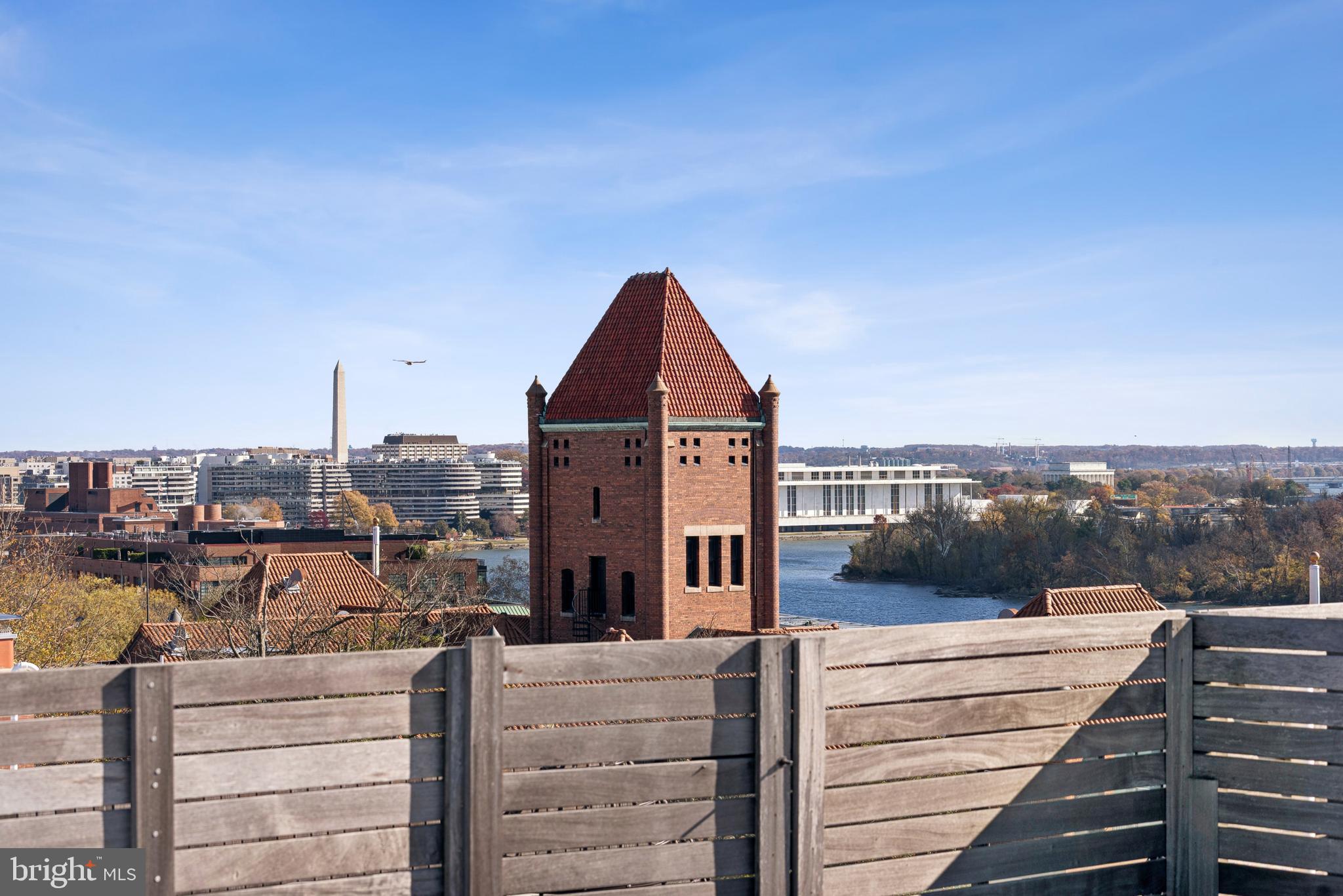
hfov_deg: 28.8
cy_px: 448
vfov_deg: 19.5
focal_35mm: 70
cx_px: 672
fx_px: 2612
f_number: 9
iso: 80
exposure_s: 1/160
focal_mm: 70
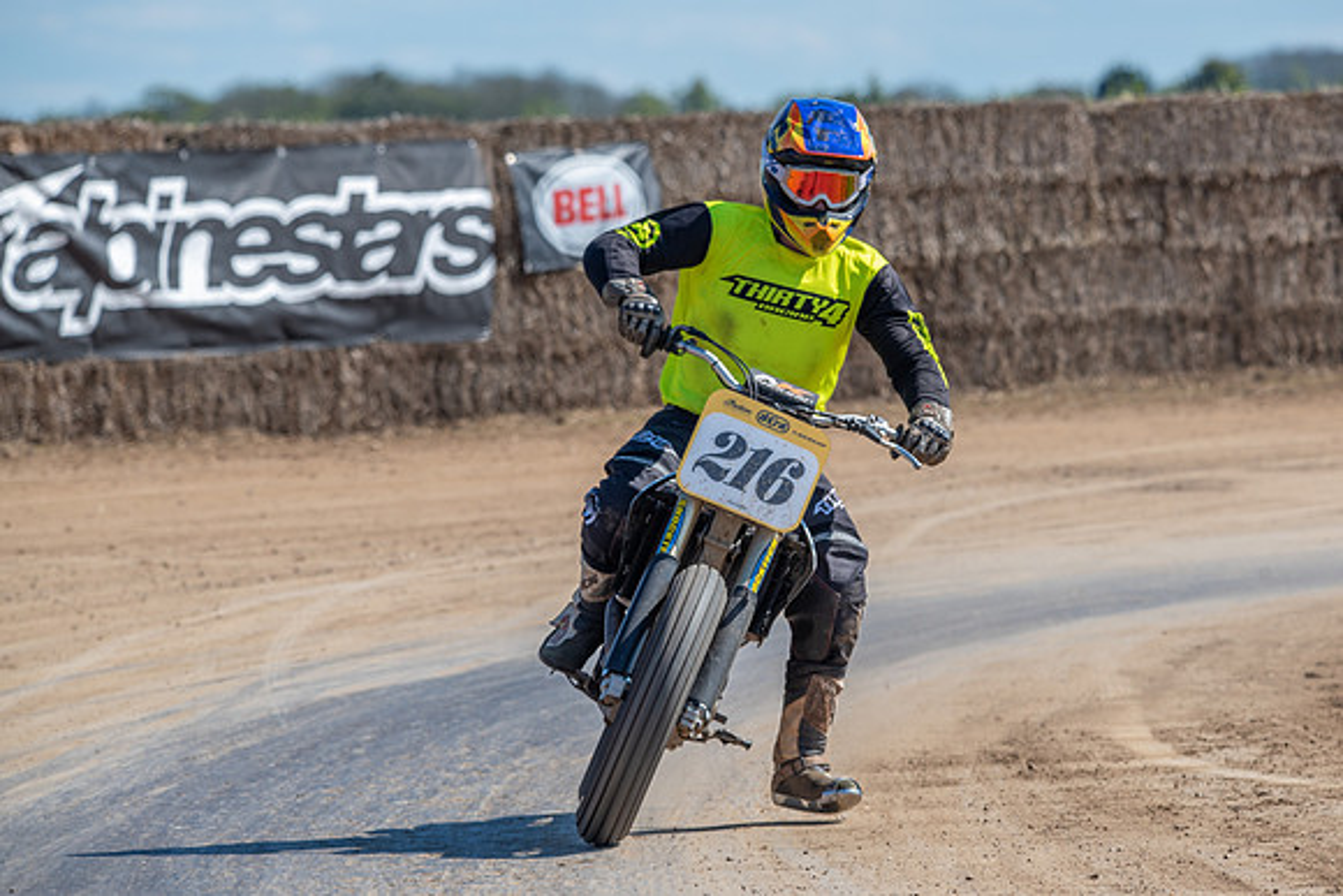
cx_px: 800
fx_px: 13873
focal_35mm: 372
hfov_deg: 5.5
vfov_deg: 3.7
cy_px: 493
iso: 100
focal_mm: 310
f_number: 8
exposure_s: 1/200
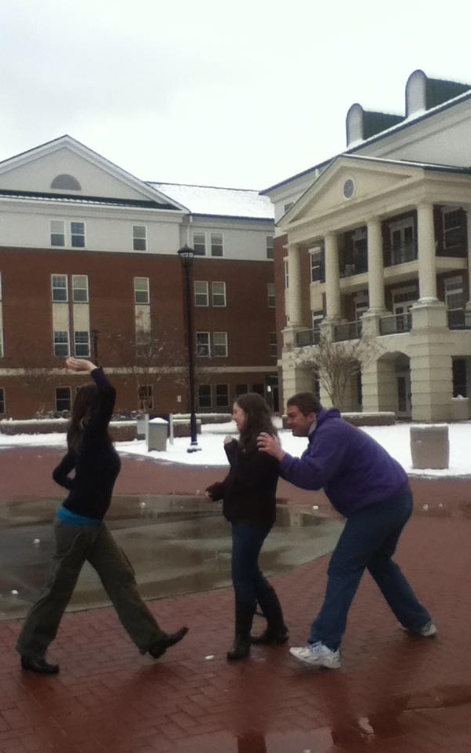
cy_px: 376
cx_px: 194
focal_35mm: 34
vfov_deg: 56.7
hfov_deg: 37.2
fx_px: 698
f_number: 2.4
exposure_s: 1/579
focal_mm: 3.85
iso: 80
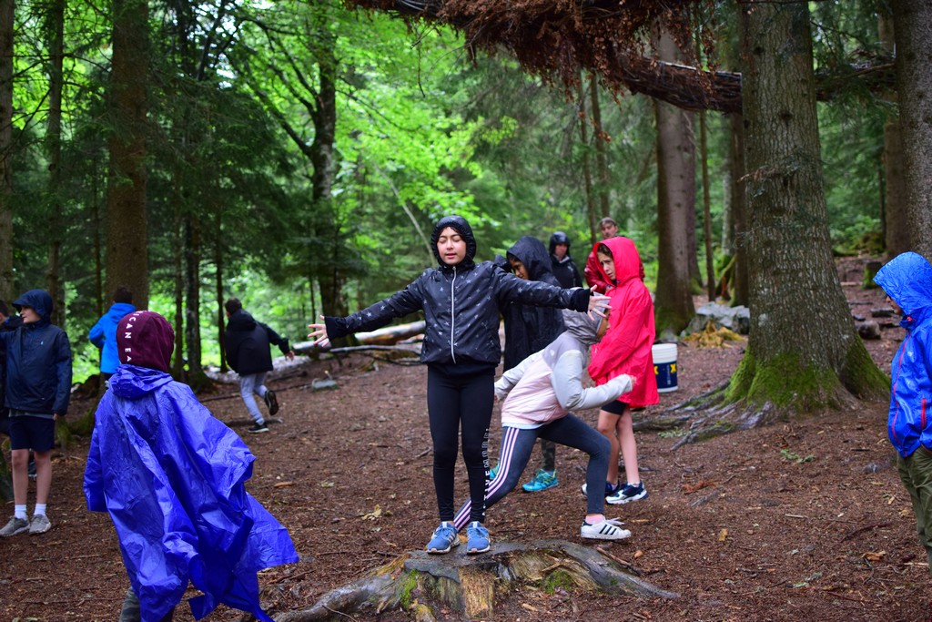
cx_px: 466
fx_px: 1359
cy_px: 311
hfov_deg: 37.8
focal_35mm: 52
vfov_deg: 25.8
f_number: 1.8
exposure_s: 1/320
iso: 900
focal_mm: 35
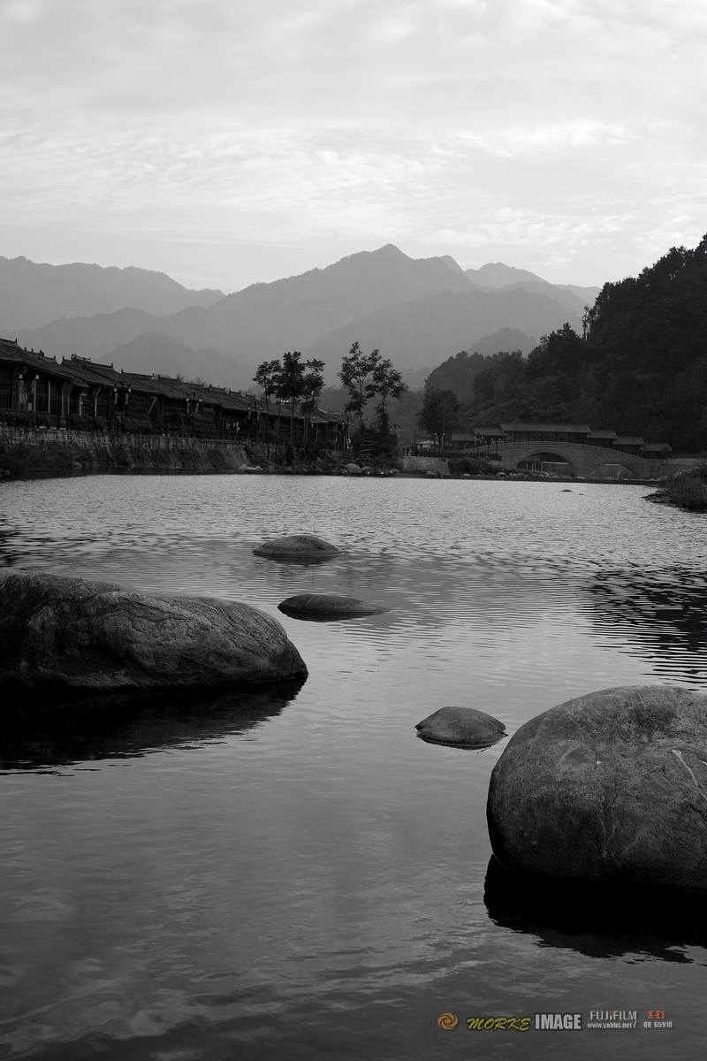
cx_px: 354
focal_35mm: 53
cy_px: 530
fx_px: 1561
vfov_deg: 37.5
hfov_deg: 25.5
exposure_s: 1/280
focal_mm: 35
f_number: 4
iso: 200
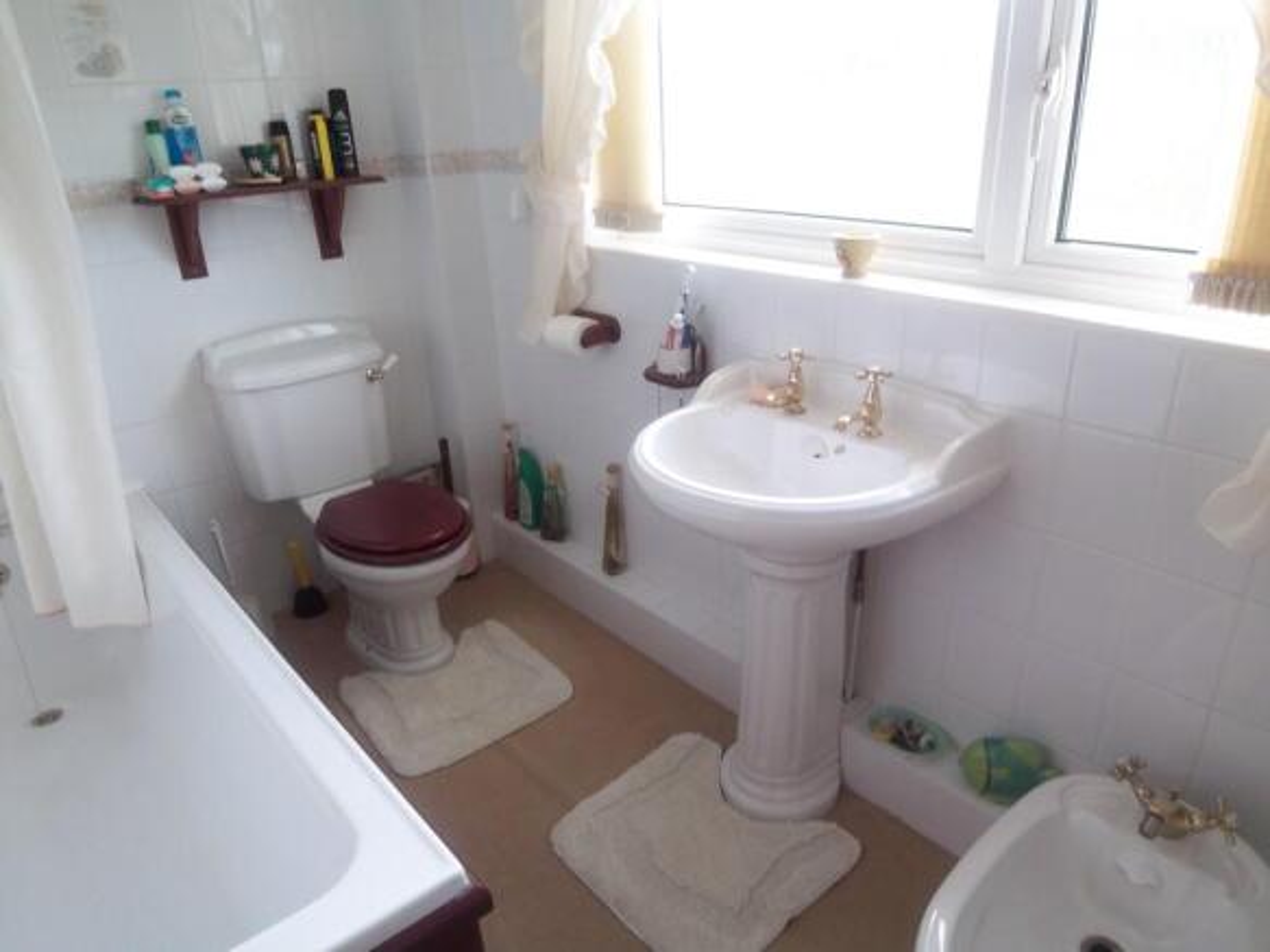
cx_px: 635
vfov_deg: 58.9
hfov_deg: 73.9
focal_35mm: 23
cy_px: 476
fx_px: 844
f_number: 2.8
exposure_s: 1/30
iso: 50
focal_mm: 3.8
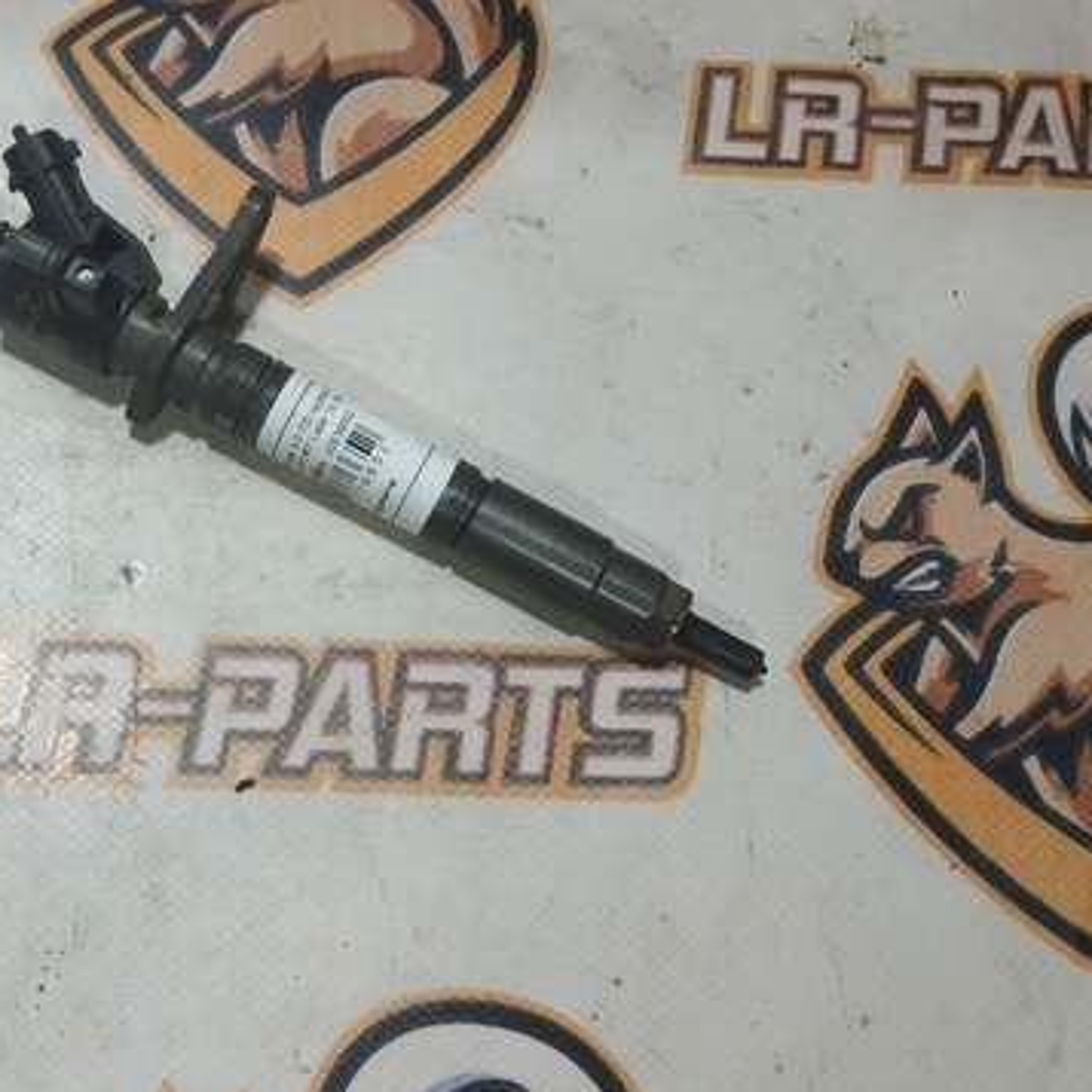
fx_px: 1356
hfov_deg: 41.9
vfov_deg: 43.9
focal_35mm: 38
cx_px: 211
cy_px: 534
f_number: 1.9
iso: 100
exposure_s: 1/100
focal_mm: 3.94
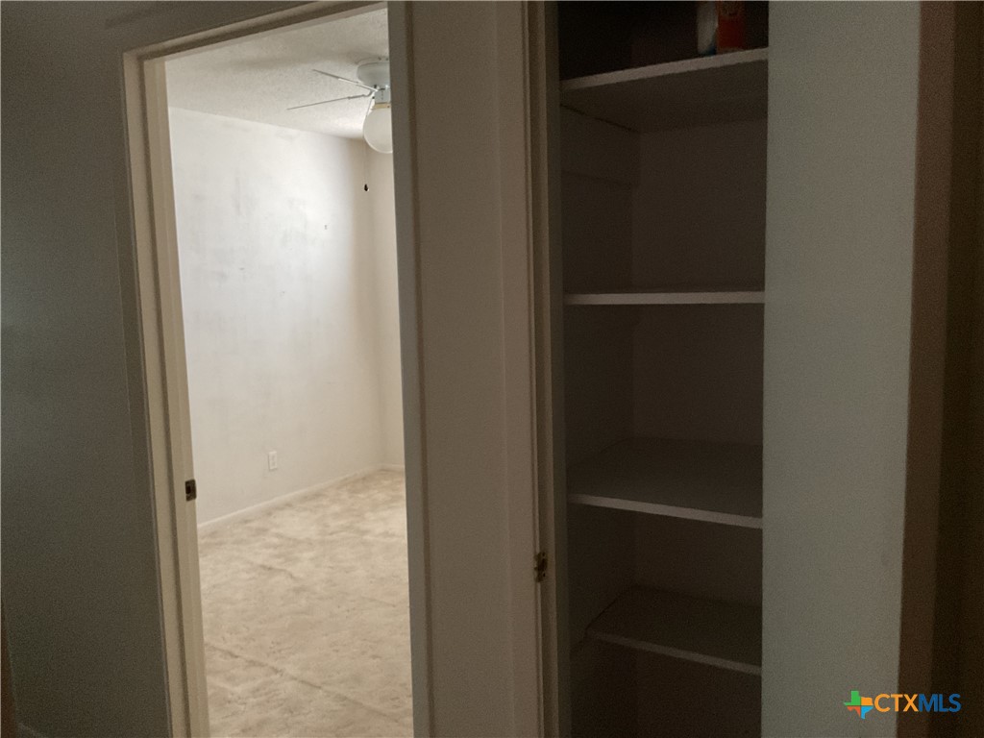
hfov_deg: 61.7
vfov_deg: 48.2
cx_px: 492
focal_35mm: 29
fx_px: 824
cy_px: 369
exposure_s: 1/25
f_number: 1.8
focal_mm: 3
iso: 500
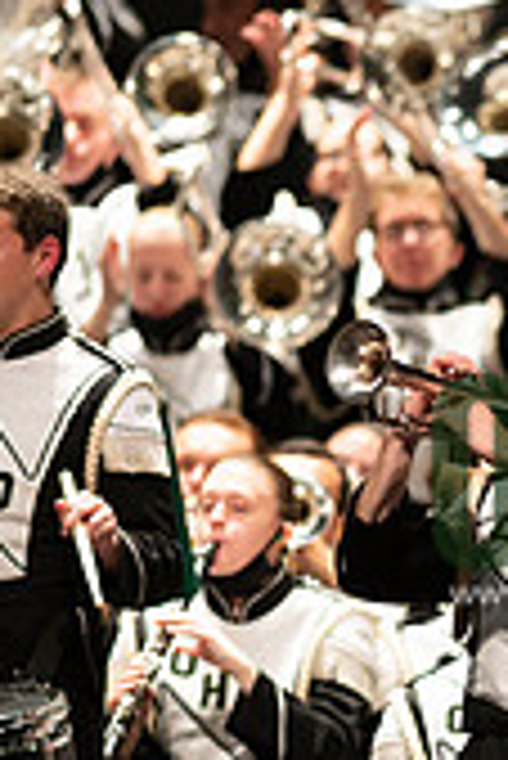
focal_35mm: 797
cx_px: 632
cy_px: 499
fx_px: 16834
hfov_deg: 1.7
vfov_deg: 2.6
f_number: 2.8
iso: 3200
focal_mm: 300
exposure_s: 1/500
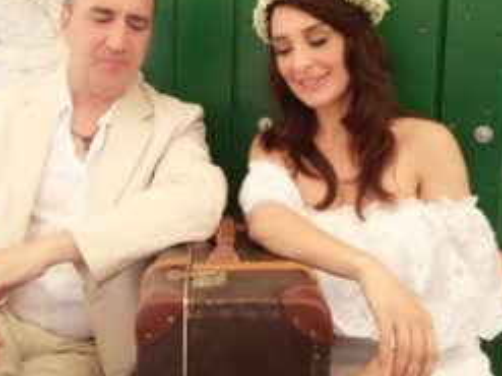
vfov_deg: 30.8
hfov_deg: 40.4
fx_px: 681
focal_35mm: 47
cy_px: 163
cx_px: 219
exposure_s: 1/258
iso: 32
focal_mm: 4.15
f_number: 2.2
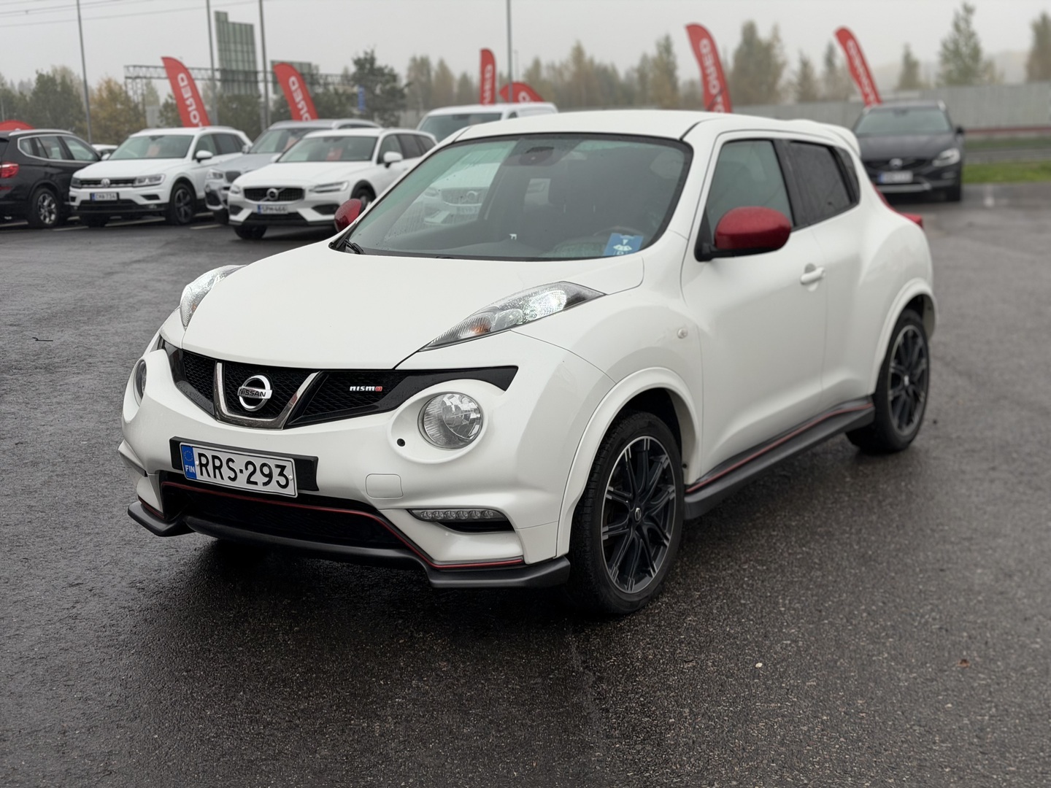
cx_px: 526
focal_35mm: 48
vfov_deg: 30.3
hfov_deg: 39.7
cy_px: 394
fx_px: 1457
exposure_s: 1/574
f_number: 1.78
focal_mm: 6.76
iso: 64
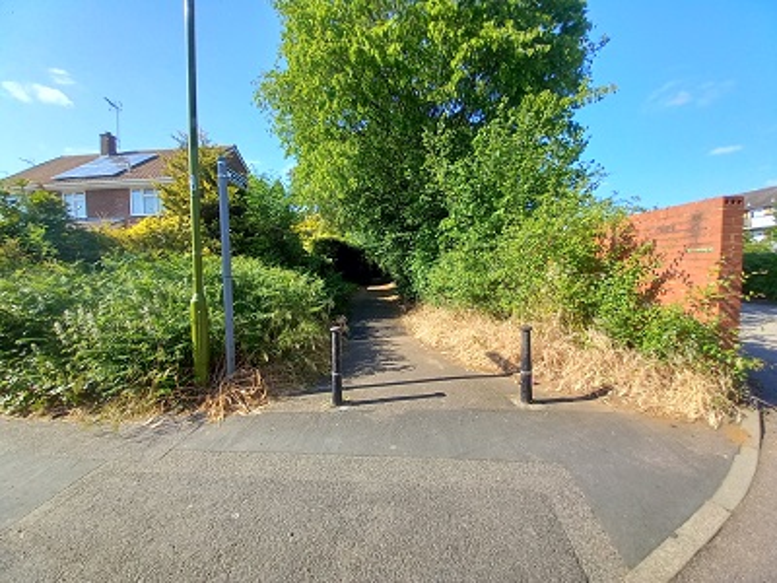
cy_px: 292
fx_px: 292
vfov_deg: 89.9
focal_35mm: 13
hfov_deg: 106.2
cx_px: 388
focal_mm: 1.13
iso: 40
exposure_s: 1/386
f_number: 2.2
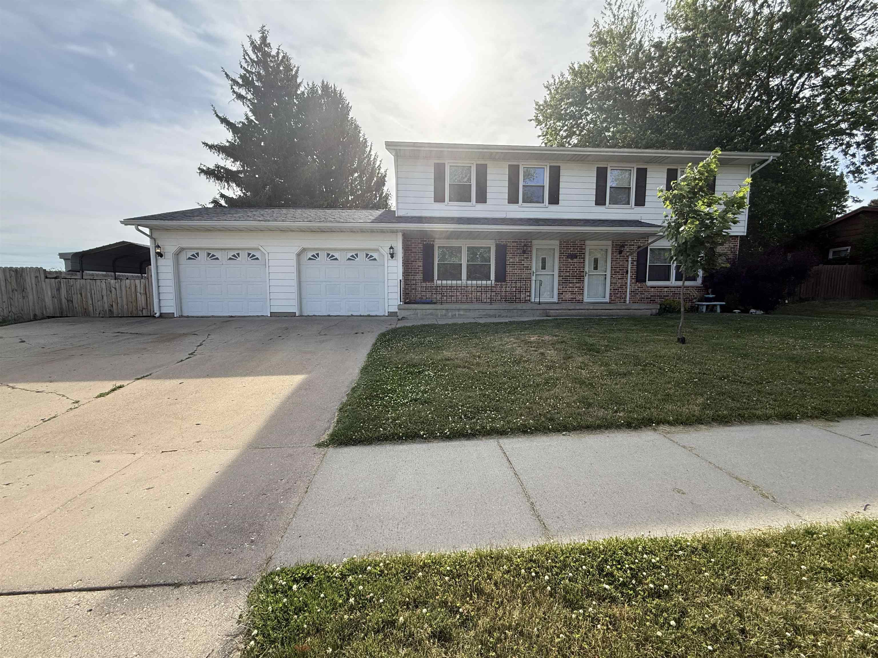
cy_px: 329
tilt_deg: -4.8
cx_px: 439
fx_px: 355
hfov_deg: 102.1
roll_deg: -0.1
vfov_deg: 85.7
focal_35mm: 14
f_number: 2.2
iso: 64
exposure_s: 1/1017
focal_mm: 2.22
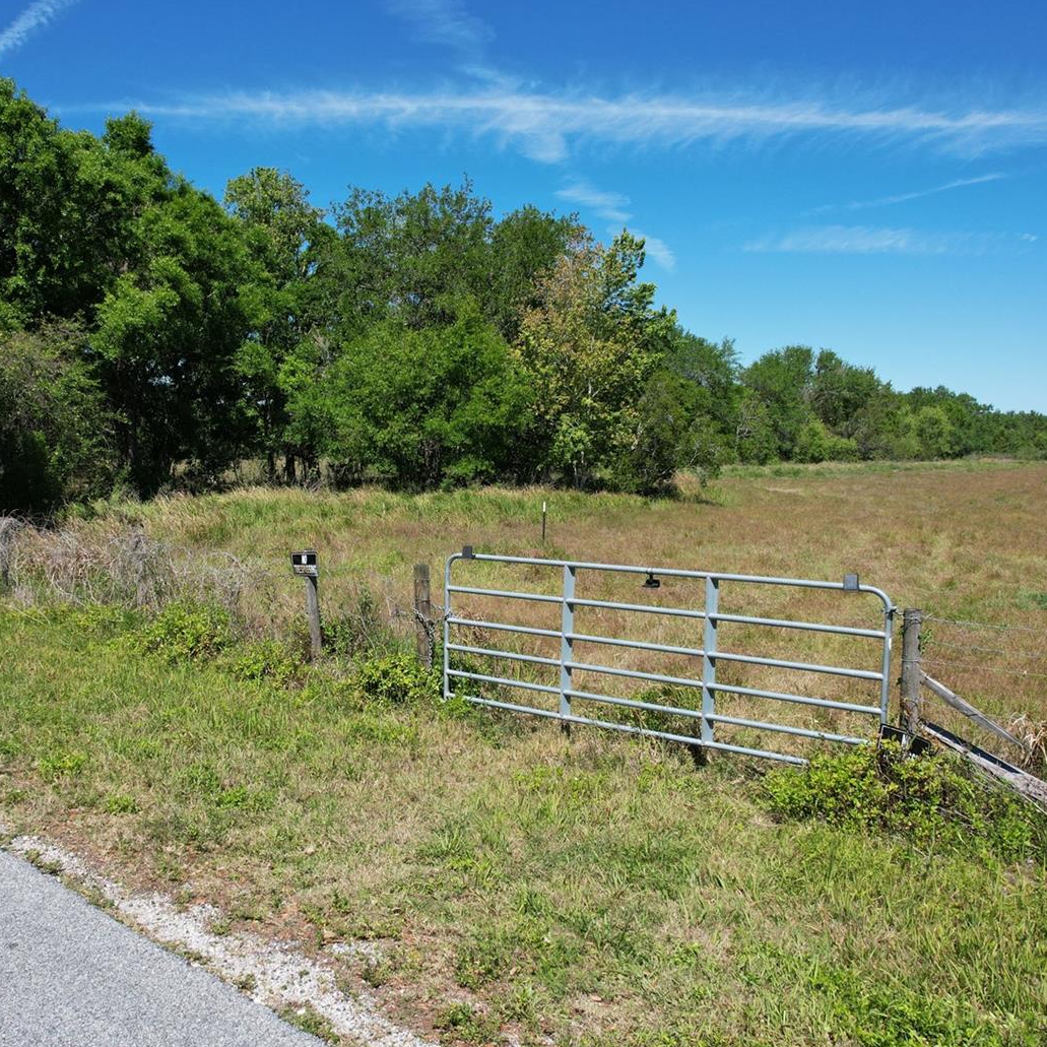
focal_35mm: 29
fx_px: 992
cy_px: 521
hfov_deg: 55.3
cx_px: 435
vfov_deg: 55.6
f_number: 2.8
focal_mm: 8.38
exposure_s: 1/2000
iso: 110
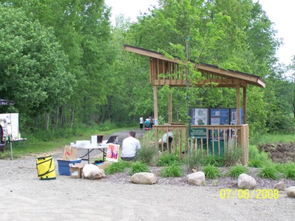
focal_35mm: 75
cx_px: 148
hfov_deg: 26.0
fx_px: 639
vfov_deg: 19.6
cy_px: 110
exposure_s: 1/200
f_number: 3.2
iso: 64
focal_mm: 12.4
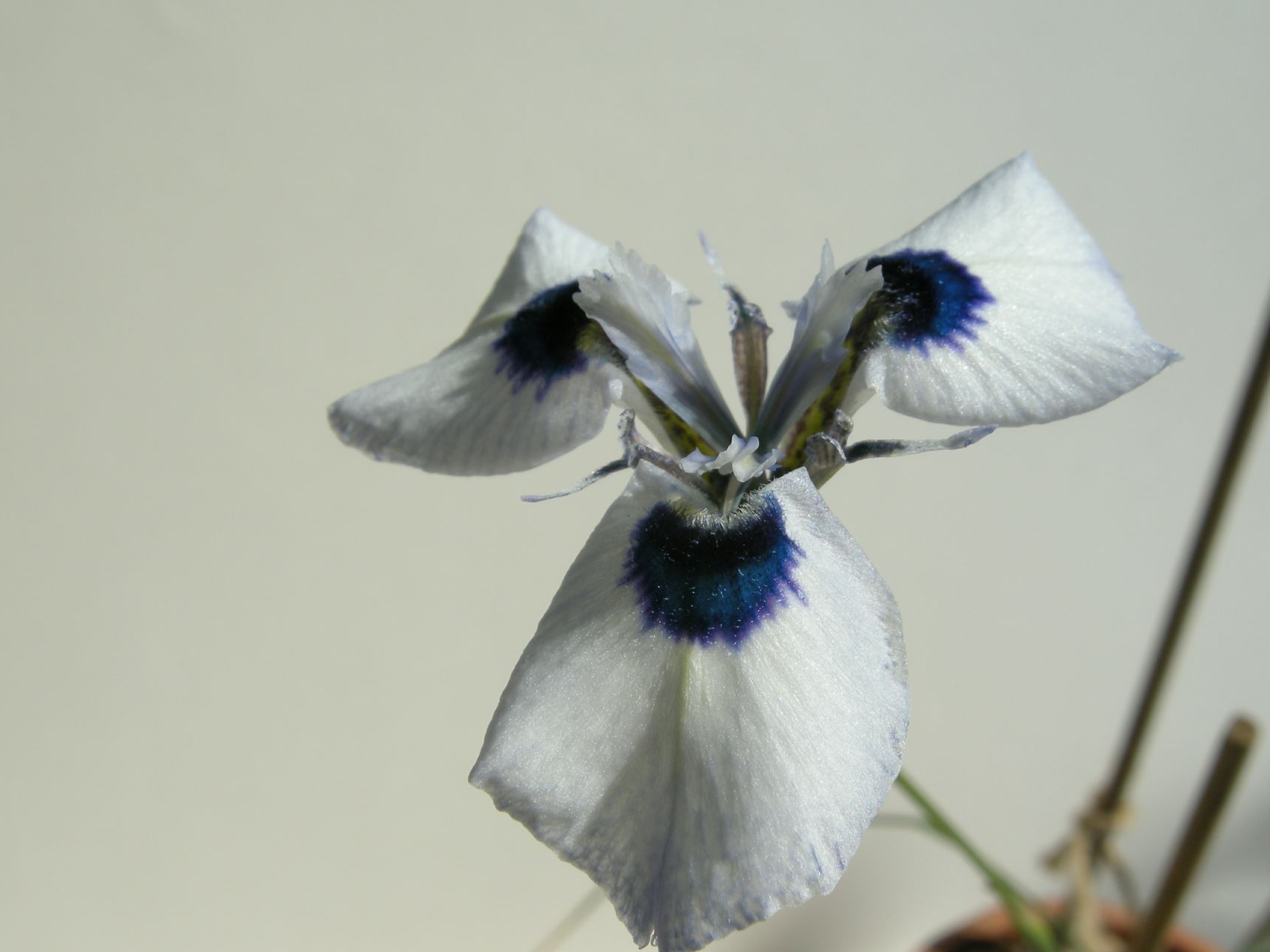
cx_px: 718
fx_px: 1504
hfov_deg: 45.7
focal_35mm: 41
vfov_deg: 35.1
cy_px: 511
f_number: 6.8
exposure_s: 1/367
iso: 64
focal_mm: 7.5
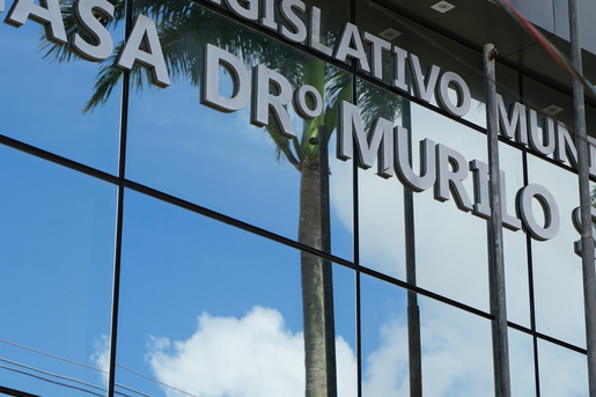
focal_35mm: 125
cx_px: 400
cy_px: 128
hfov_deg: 16.4
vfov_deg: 10.9
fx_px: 2069
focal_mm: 67
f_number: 5
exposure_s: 1/500
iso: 100
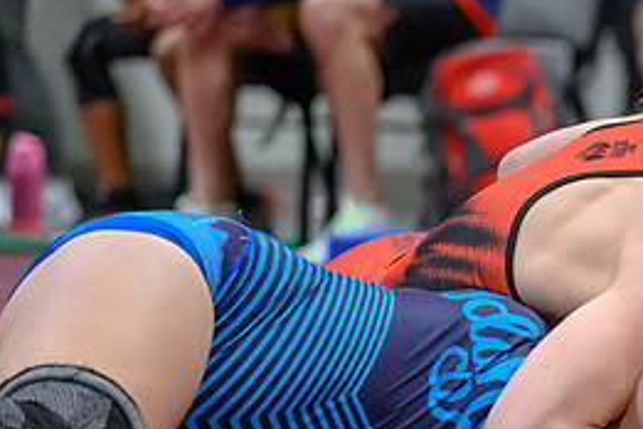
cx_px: 811
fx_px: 5912
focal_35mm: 331
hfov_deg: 6.2
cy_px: 390
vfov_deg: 4.1
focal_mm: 110
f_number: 2.8
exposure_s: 1/640
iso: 8000
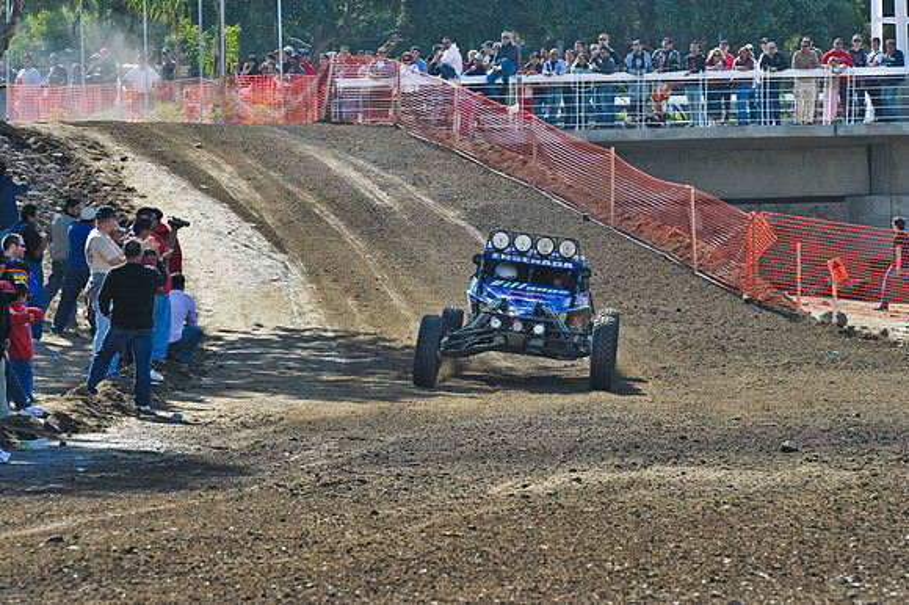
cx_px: 454
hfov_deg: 8.6
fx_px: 6056
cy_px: 302
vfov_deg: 5.7
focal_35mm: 240
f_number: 10
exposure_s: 1/640
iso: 640
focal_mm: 240
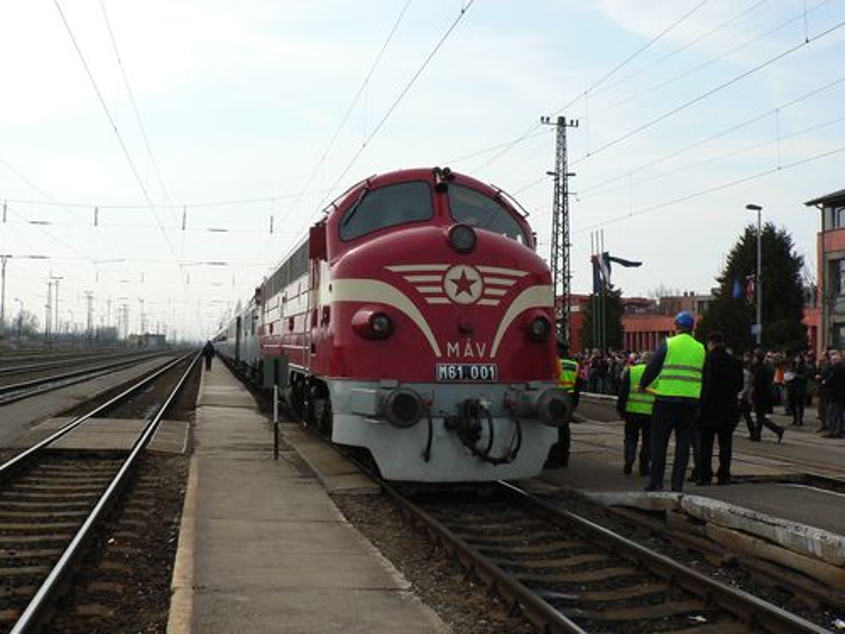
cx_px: 422
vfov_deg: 40.7
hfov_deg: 52.6
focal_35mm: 35
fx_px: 854
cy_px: 317
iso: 200
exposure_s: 1/800
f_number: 7.1
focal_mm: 6
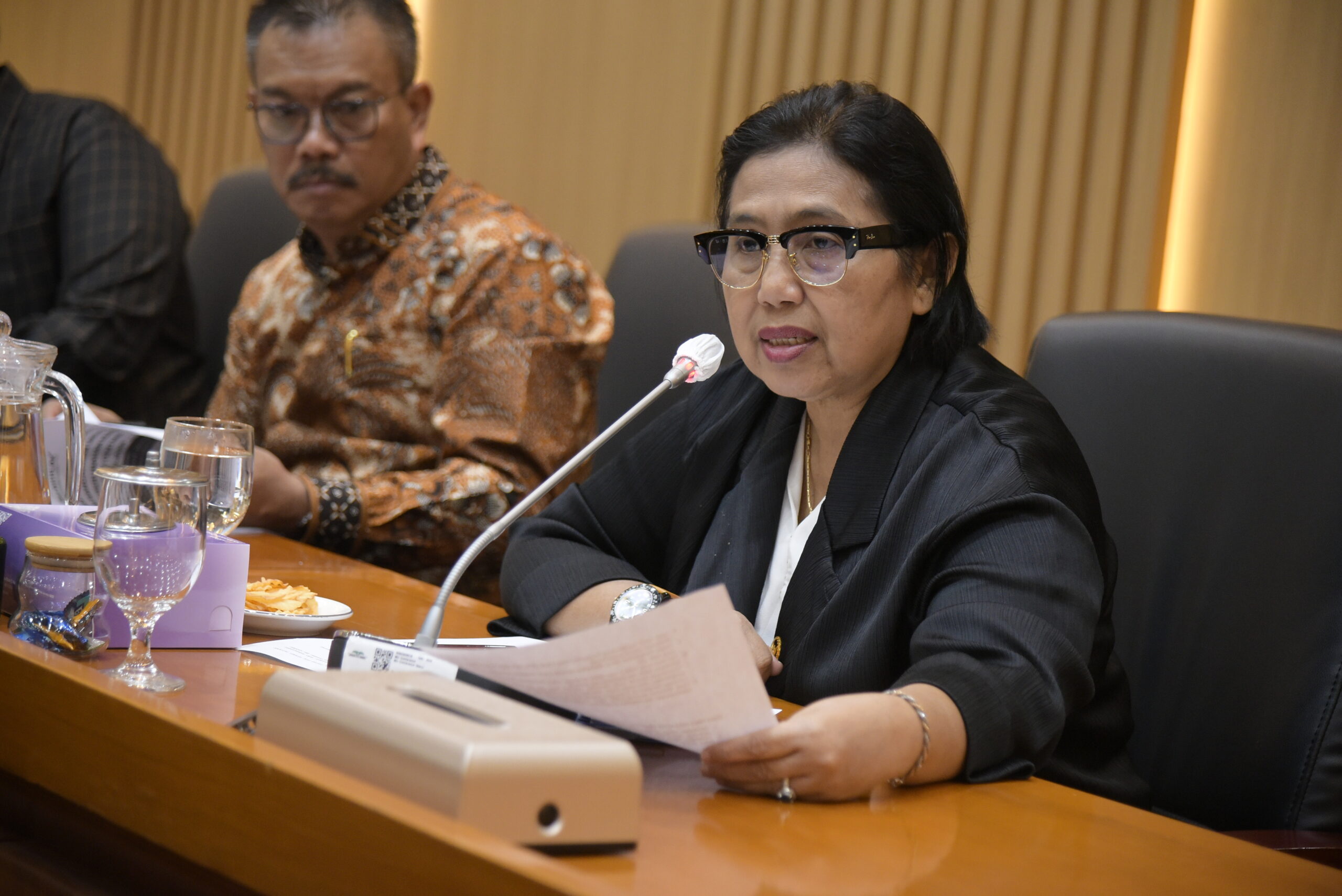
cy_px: 448
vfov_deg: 13.7
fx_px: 3729
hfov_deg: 20.4
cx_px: 671
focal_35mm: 100
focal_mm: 100
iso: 2500
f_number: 4
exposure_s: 1/160
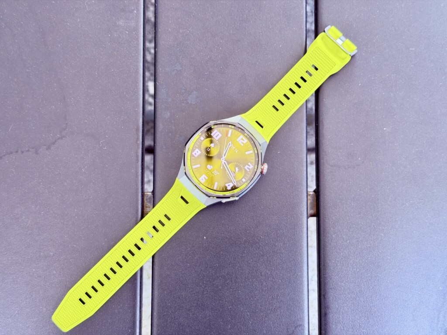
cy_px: 168
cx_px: 224
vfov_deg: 30.3
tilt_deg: -84.5
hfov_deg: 39.7
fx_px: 620
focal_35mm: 48
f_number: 1.78
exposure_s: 1/103
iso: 100
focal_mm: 6.76
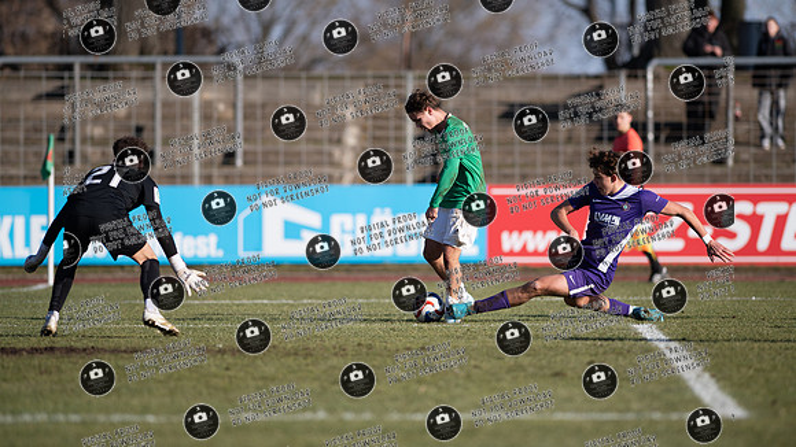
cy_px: 204
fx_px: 7205
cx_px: 410
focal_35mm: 341
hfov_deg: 6.3
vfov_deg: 3.6
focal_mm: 300
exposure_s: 1/1600
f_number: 2.8
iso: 72
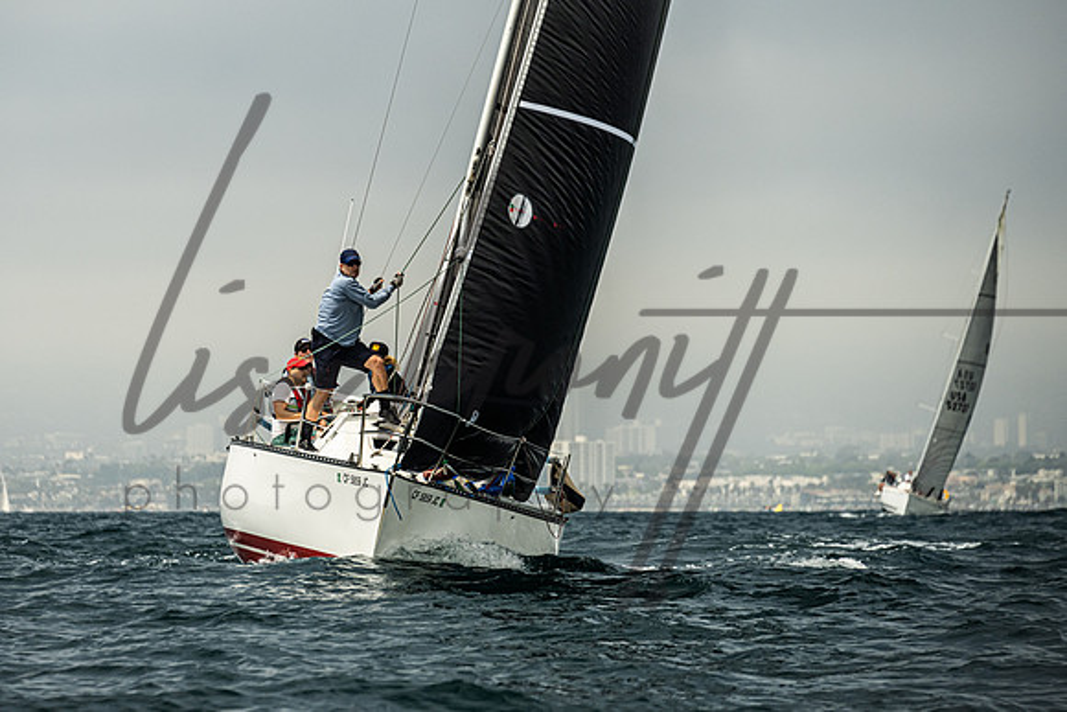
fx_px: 7558
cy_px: 281
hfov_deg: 8.1
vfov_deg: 5.4
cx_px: 409
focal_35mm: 255
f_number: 6.3
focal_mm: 200
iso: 400
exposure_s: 1/1250
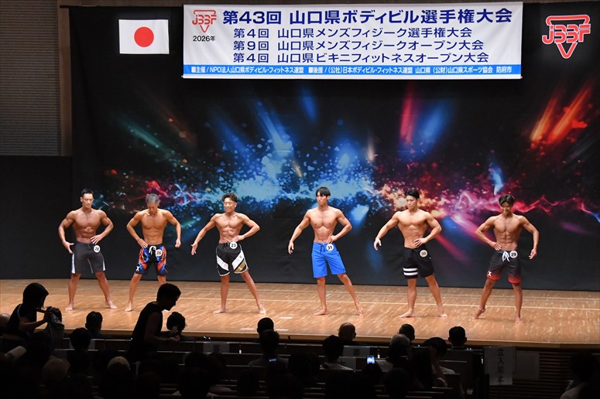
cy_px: 200
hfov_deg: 21.9
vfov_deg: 14.7
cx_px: 300
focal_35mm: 93
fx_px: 1549
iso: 8000
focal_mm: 62
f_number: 5.6
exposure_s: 1/400
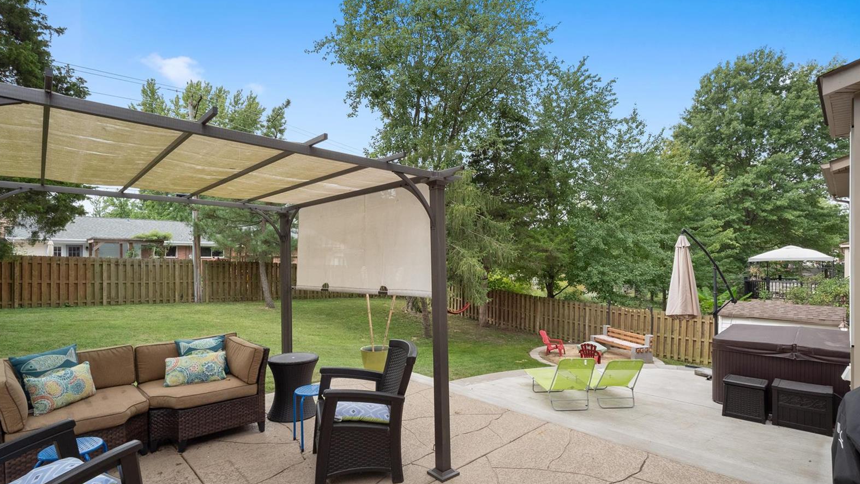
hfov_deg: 95.9
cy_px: 268
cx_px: 428
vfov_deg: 63.8
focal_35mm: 17
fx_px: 388
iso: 400
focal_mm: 8
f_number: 9
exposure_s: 1/100
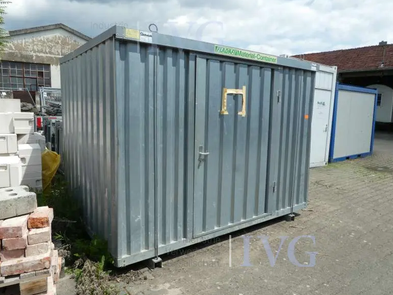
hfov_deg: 69.4
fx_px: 284
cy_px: 144
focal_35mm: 25
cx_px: 195
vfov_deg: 54.9
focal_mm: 4.3
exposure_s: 1/800
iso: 80
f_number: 3.3
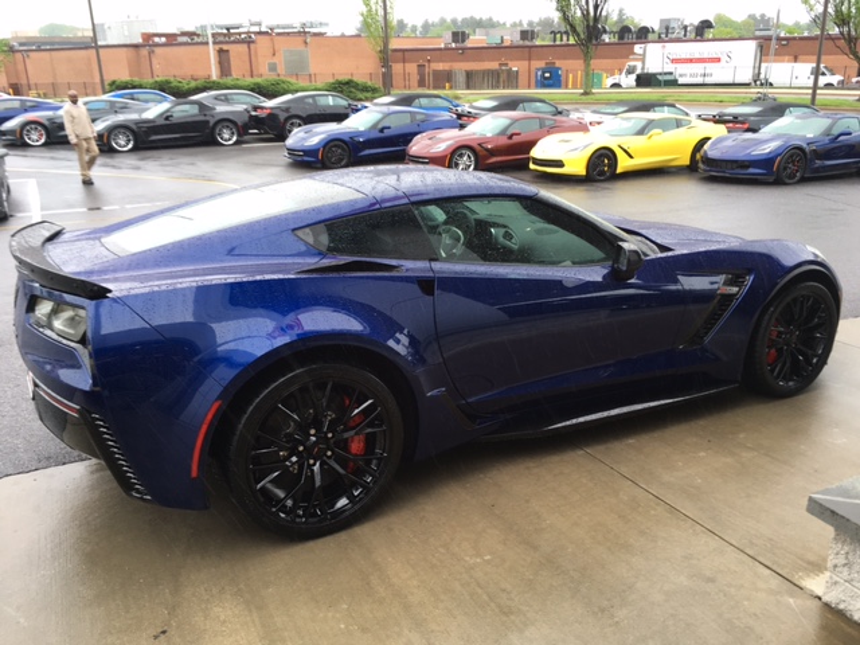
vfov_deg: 48.2
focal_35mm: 29
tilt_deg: -19.1
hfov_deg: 61.7
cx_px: 430
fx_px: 720
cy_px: 322
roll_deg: +0.9
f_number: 2.2
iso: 25
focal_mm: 4.15
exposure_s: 1/120
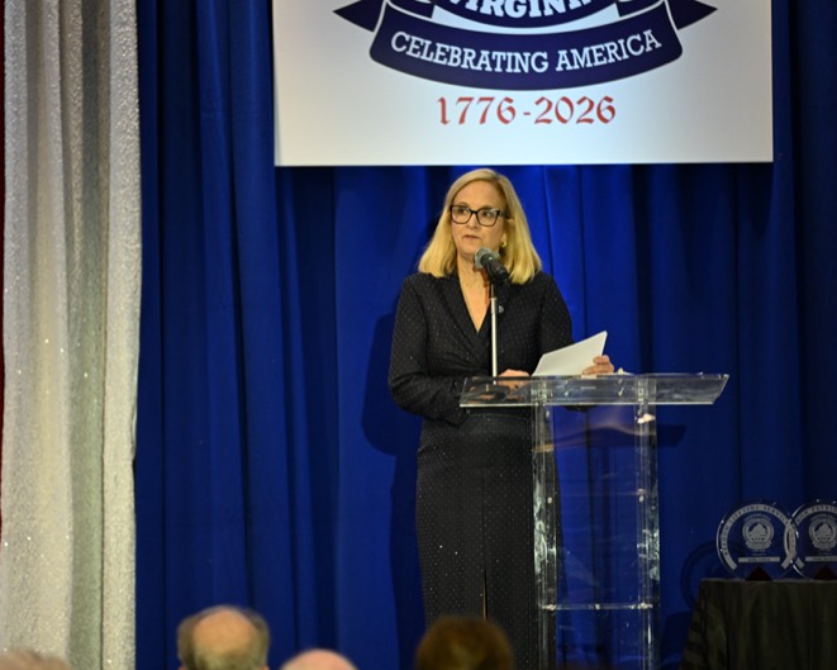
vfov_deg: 6.8
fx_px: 5624
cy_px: 336
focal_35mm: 227
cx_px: 424
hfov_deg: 8.5
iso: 2800
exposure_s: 1/100
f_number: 2.8
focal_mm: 200
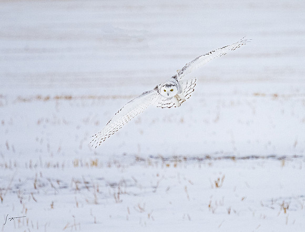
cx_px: 252
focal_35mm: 925
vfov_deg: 1.6
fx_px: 8181
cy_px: 90
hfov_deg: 2.1
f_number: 5.6
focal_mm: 400
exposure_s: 1/2000
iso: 2800
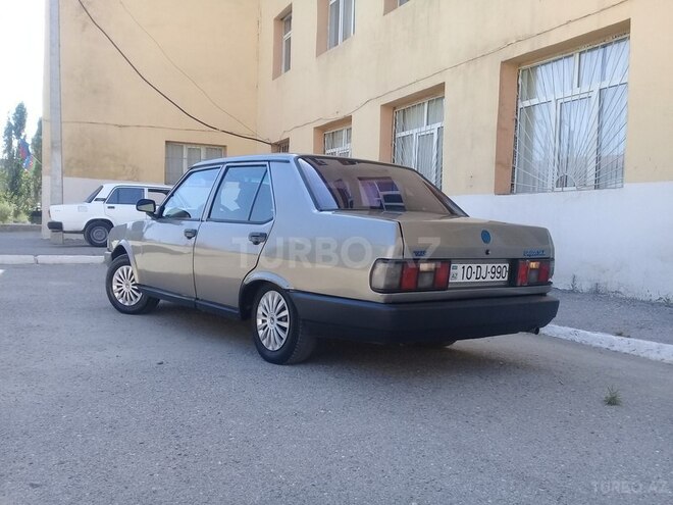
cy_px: 252
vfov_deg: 45.4
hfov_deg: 58.4
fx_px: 603
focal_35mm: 31
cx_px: 336
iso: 50
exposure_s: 1/300
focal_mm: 3.3
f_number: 2.2
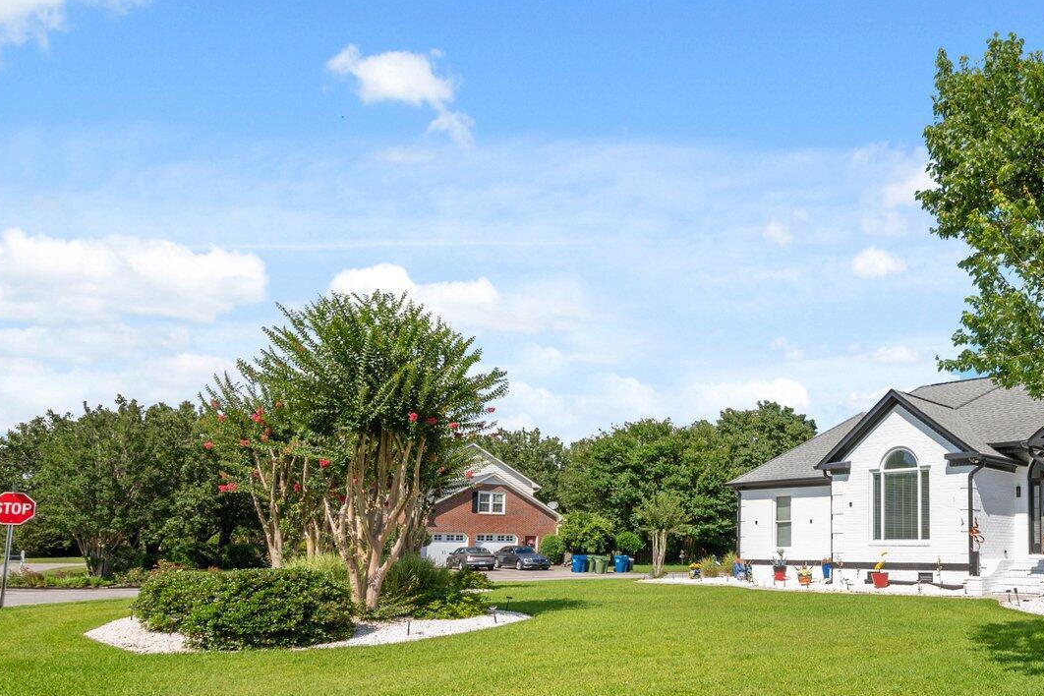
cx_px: 838
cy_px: 487
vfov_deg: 46.8
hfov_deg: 61.7
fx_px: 783
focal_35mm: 27
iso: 100
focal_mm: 14
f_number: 11
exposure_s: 1/15
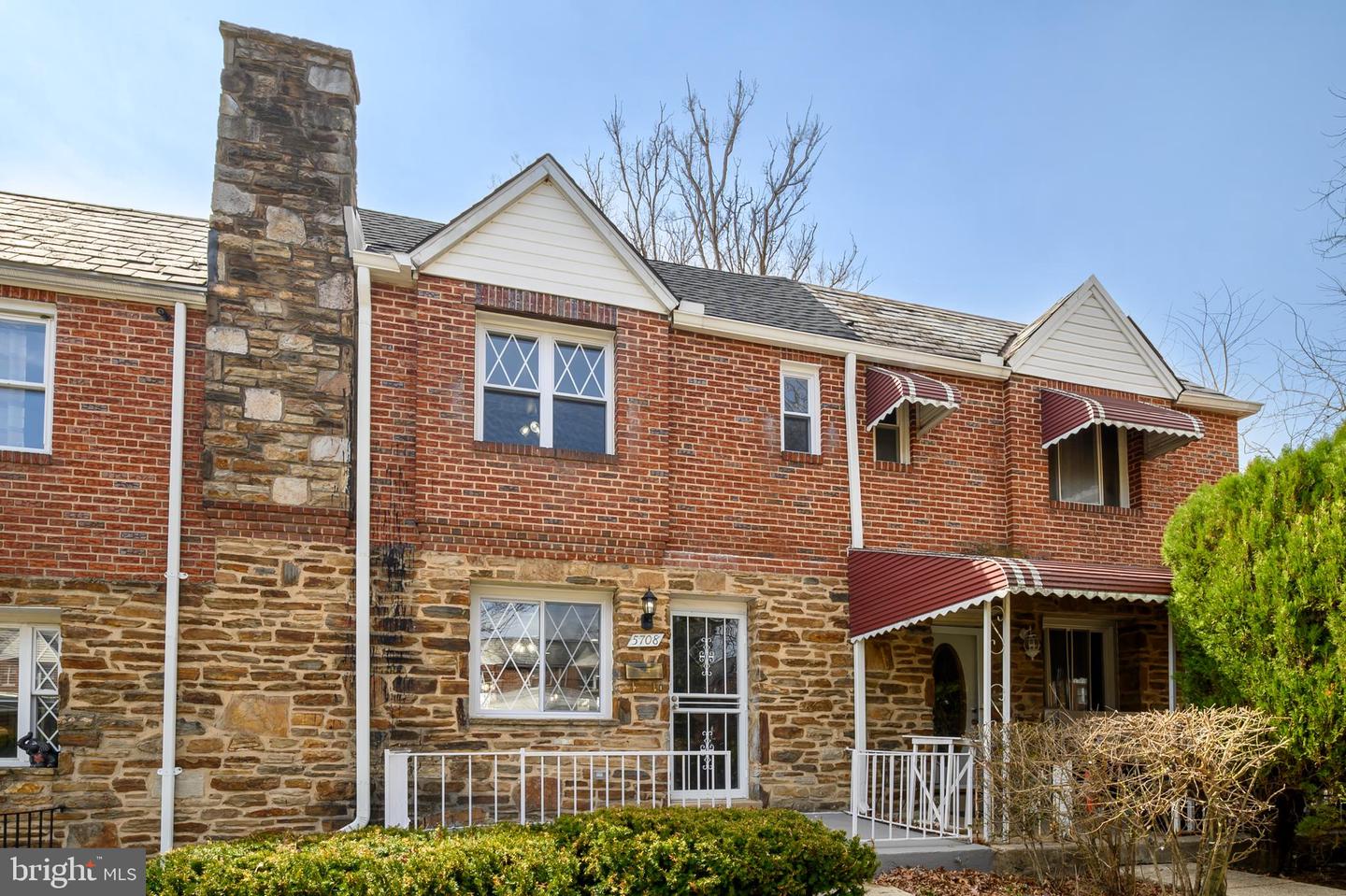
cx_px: 673
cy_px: 448
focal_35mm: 19
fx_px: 710
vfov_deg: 64.5
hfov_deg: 86.9
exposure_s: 1/250
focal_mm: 19
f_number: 16
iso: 250
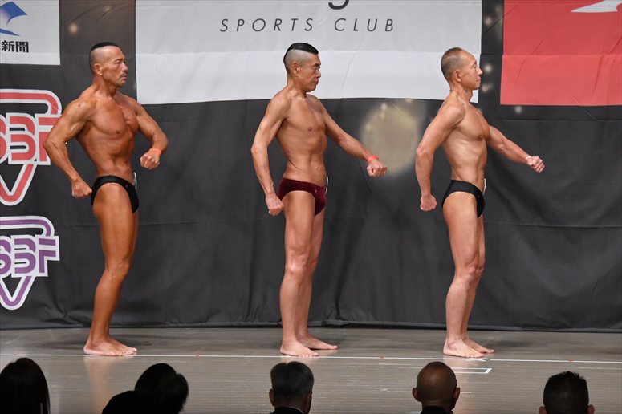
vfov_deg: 6.8
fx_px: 3488
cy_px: 207
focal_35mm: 202
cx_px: 311
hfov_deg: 10.2
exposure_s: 1/400
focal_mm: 135
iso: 5000
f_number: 5.6
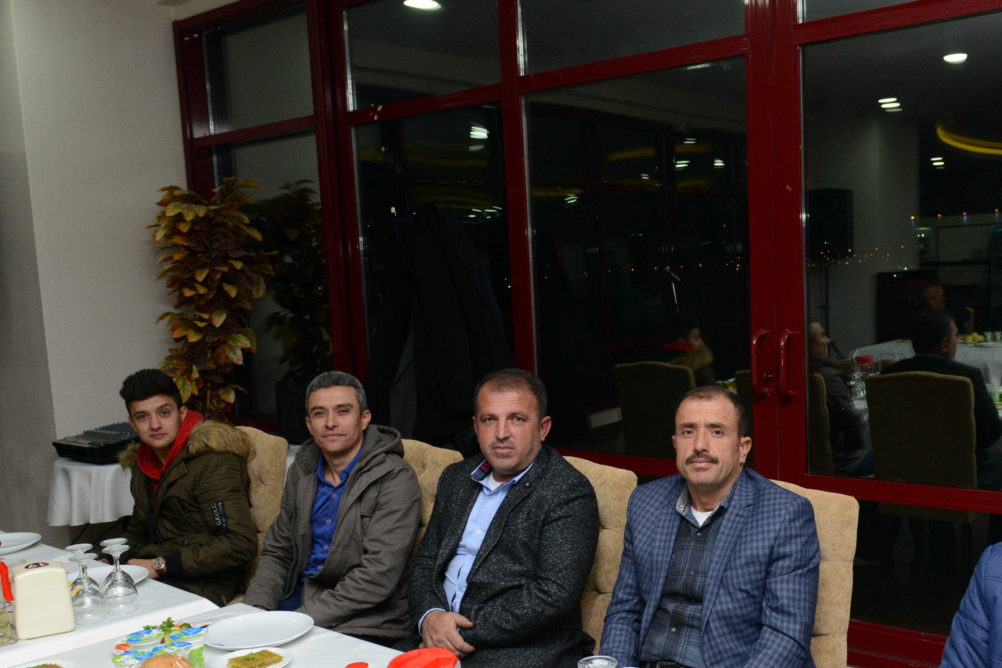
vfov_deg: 33.2
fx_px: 1113
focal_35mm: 40
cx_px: 591
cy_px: 430
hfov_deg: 48.2
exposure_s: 1/125
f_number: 5.6
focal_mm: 24
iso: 1250
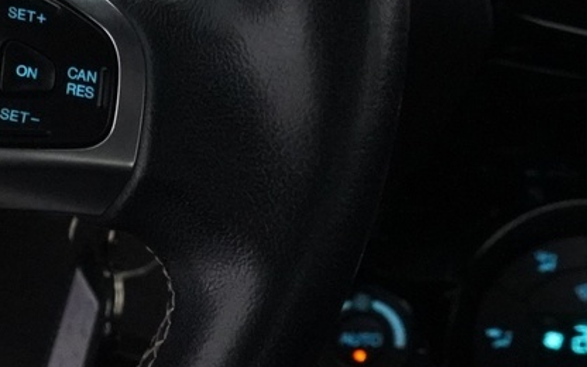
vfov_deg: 11.3
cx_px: -484
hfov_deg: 15.5
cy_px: 47
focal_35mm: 115
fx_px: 1840
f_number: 9
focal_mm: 29
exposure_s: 1/50
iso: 12800
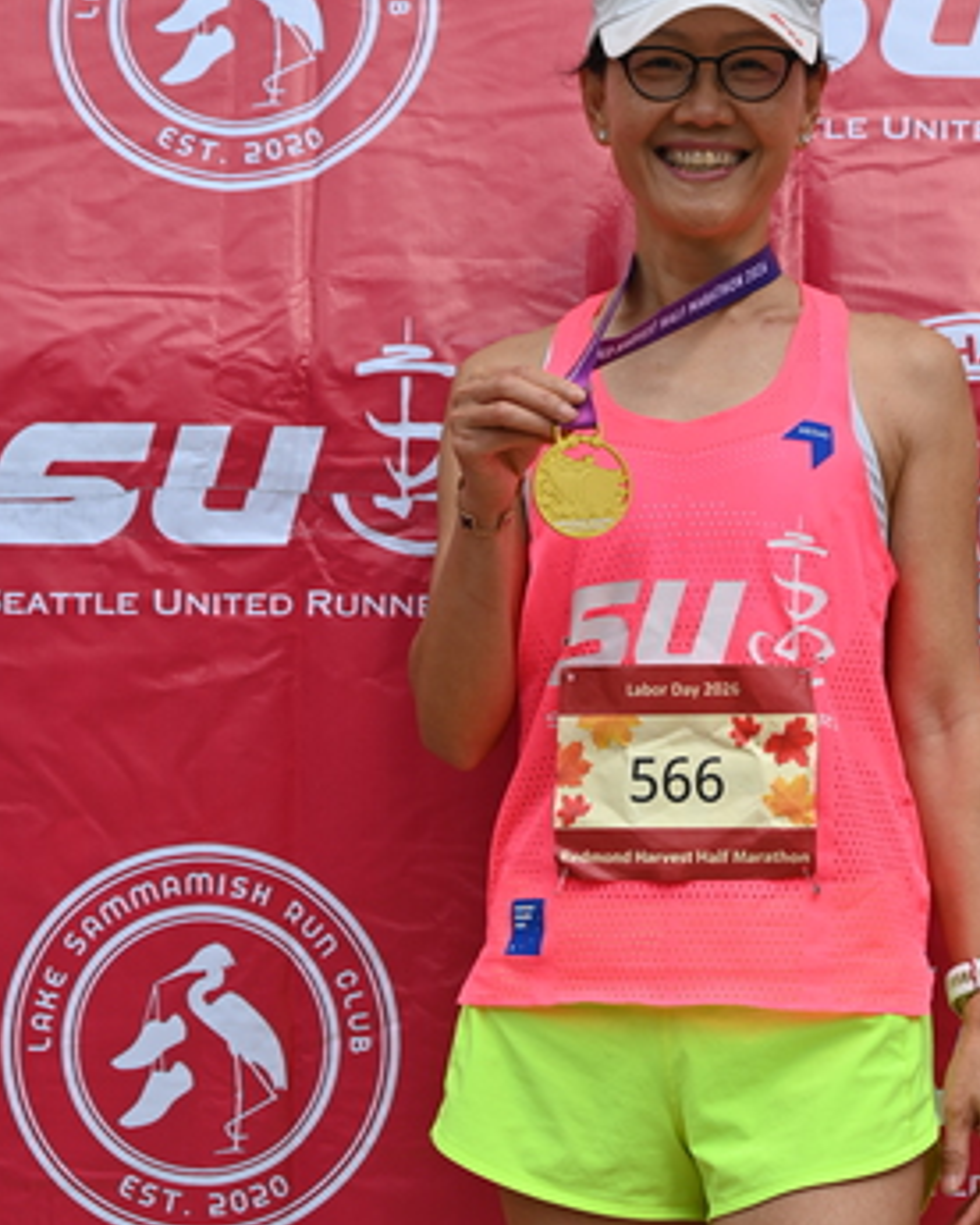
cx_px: 648
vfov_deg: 13.3
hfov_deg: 10.6
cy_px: 621
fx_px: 5257
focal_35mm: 145
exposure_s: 1/320
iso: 100
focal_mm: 97
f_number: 6.3
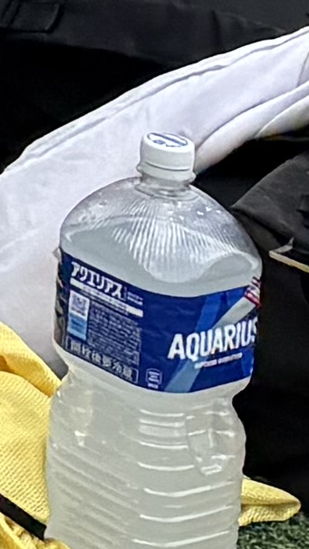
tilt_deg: -6.8
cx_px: -2074
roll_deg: +0.5
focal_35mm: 267
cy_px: -927
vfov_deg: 7.4
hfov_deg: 3.4
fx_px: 3888
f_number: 1.6
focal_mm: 5.96
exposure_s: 1/1517
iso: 50
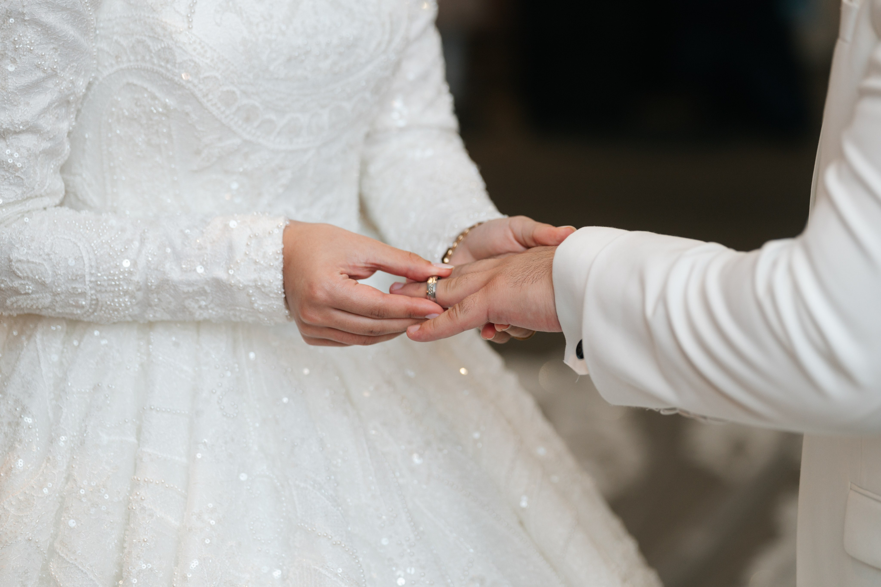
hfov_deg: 19.1
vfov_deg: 12.8
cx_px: 440
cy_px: 294
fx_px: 2619
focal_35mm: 107
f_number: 2.8
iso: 250
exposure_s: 1/200
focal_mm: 103
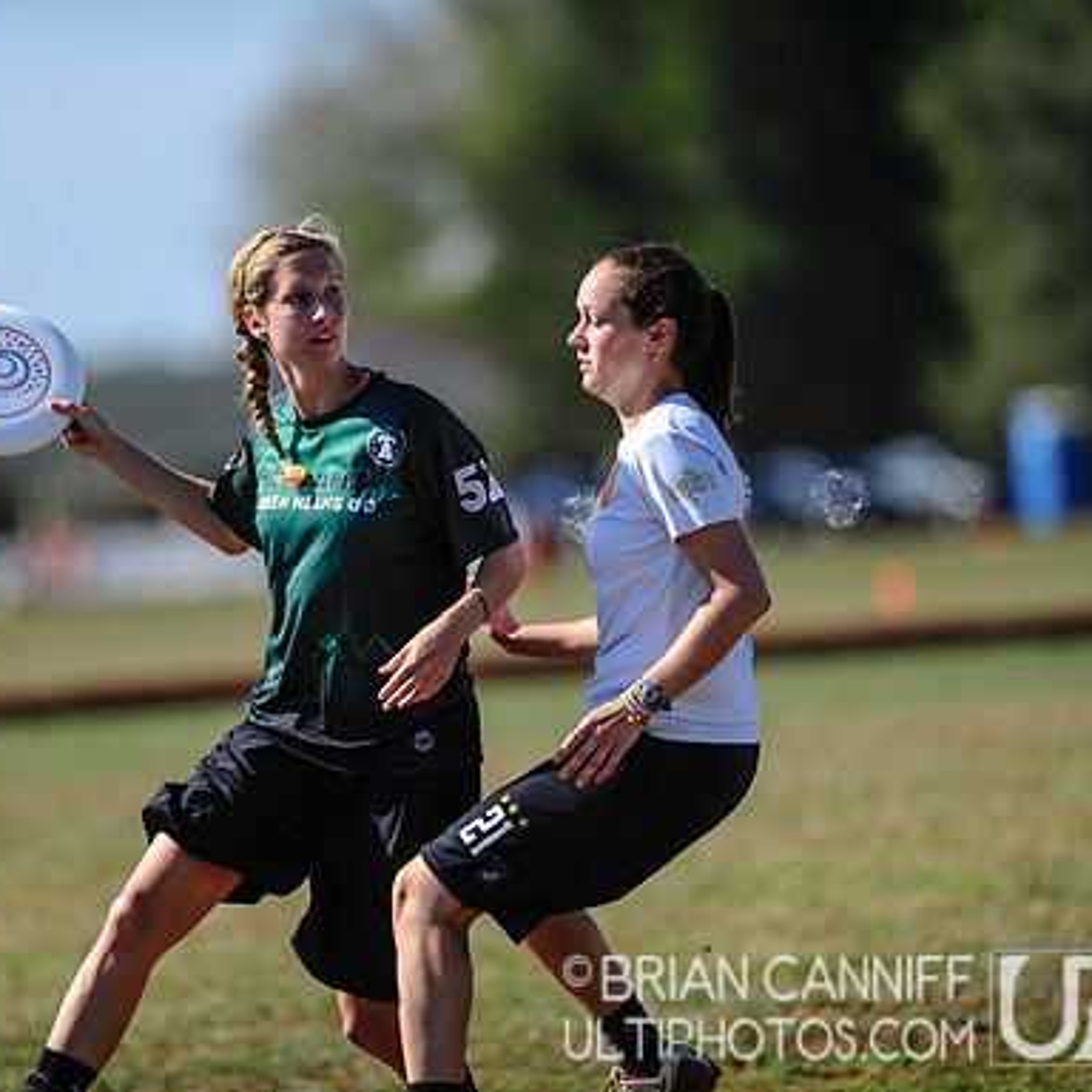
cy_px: 546
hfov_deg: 4.6
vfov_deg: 4.6
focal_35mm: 385
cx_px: 375
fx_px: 13741
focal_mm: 300
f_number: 2.8
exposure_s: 1/4000
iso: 200
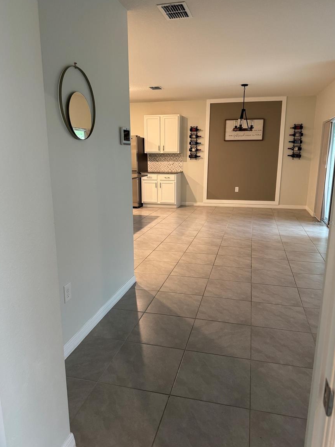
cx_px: 166
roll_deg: +0.4
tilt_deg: -13.8
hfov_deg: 54.9
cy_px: 223
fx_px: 323
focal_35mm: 25
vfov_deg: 69.4
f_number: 1.78
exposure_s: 1/60
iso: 400
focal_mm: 6.76
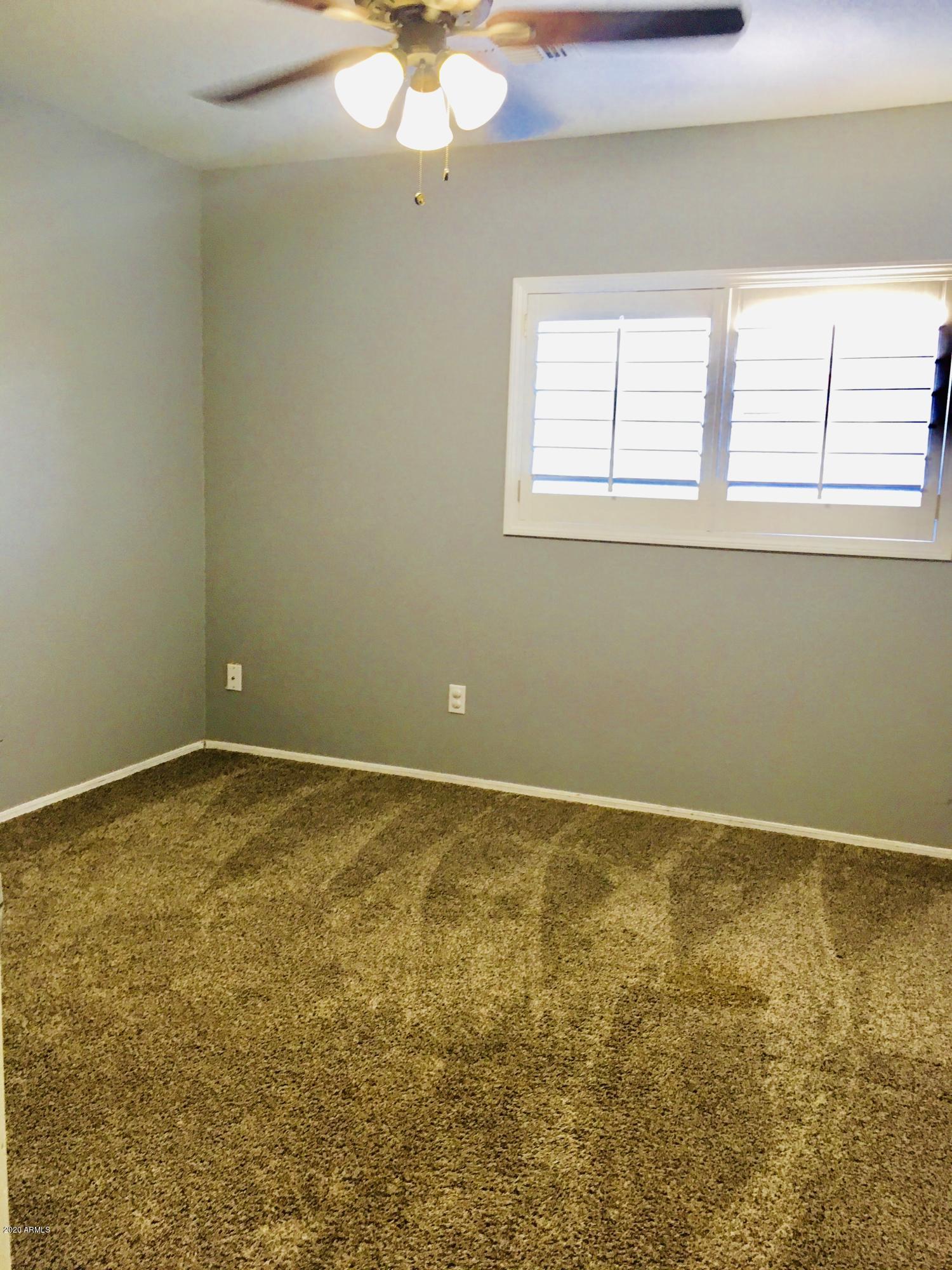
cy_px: 635
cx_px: 476
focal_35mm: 29
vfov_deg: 61.7
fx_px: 1063
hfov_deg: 48.2
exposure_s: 1/30
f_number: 2.2
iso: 64
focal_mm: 4.15
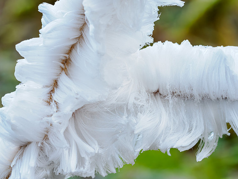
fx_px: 825
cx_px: 119
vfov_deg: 12.3
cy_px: 90
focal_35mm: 120
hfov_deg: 16.4
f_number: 7.1
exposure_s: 1/5
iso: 200
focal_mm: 60
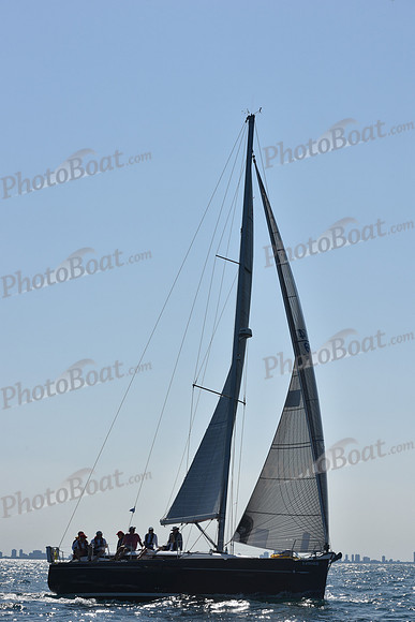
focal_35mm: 70
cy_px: 311
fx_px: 1210
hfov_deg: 19.5
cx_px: 208
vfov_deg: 28.8
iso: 250
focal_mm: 70
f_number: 10
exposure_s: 1/1600
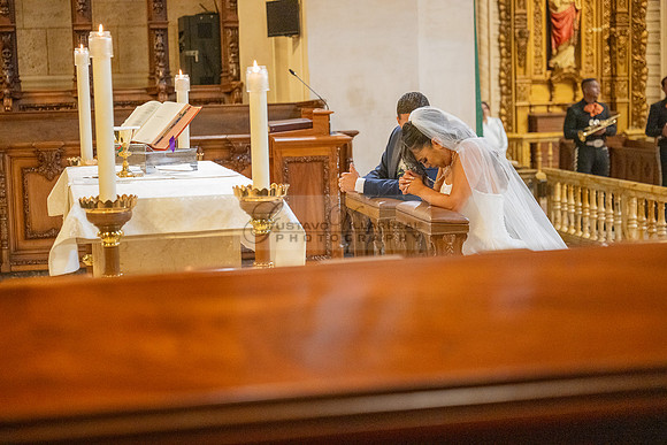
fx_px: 1297
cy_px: 222
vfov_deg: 19.5
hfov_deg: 28.8
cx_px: 334
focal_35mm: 70
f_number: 2.8
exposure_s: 1/200
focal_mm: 70
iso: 2000
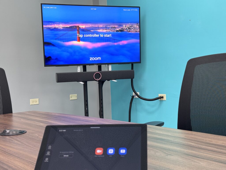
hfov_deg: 39.7
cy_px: 85
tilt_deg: -3.9
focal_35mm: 48
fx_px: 313
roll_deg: +2.7
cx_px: 113
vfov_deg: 30.3
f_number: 1.78
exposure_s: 1/60
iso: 64
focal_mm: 6.76
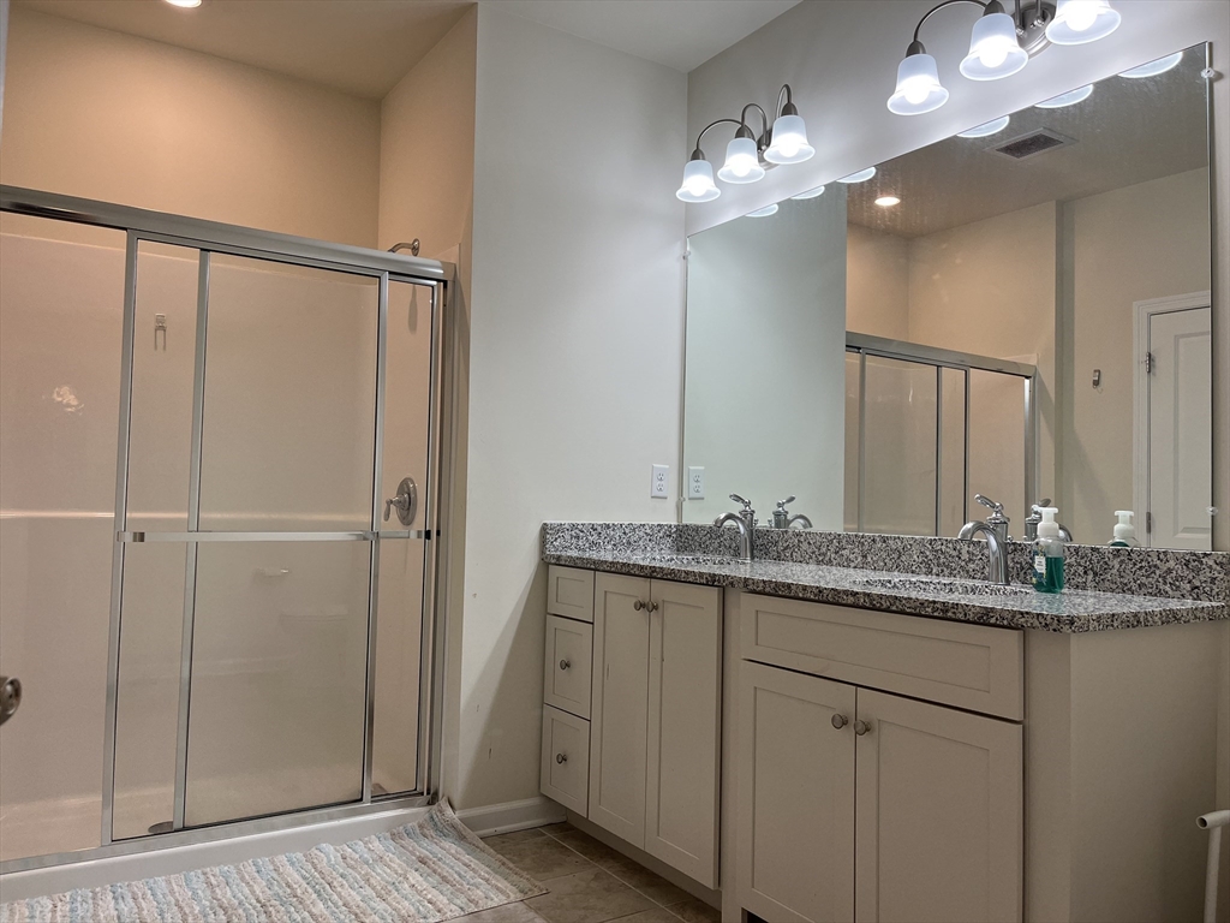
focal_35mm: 26
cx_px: 615
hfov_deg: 67.3
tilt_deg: +2.9
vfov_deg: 53.1
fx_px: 924
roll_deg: -1.6
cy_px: 462
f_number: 1.6
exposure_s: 1/163
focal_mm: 5.1
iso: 50
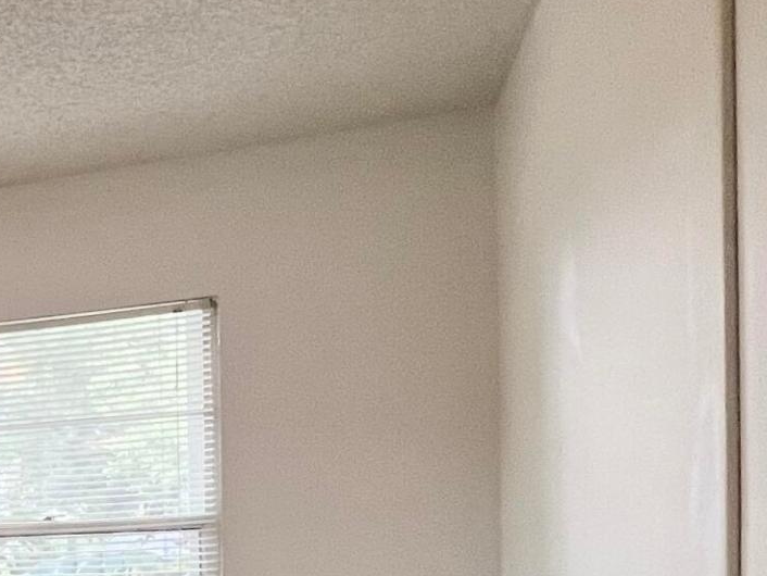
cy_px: 603
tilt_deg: -1.2
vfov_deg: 25.8
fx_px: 1175
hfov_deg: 25.7
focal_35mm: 53
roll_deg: +1.2
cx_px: -415
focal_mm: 1.57
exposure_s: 1/120
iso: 100
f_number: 1.8
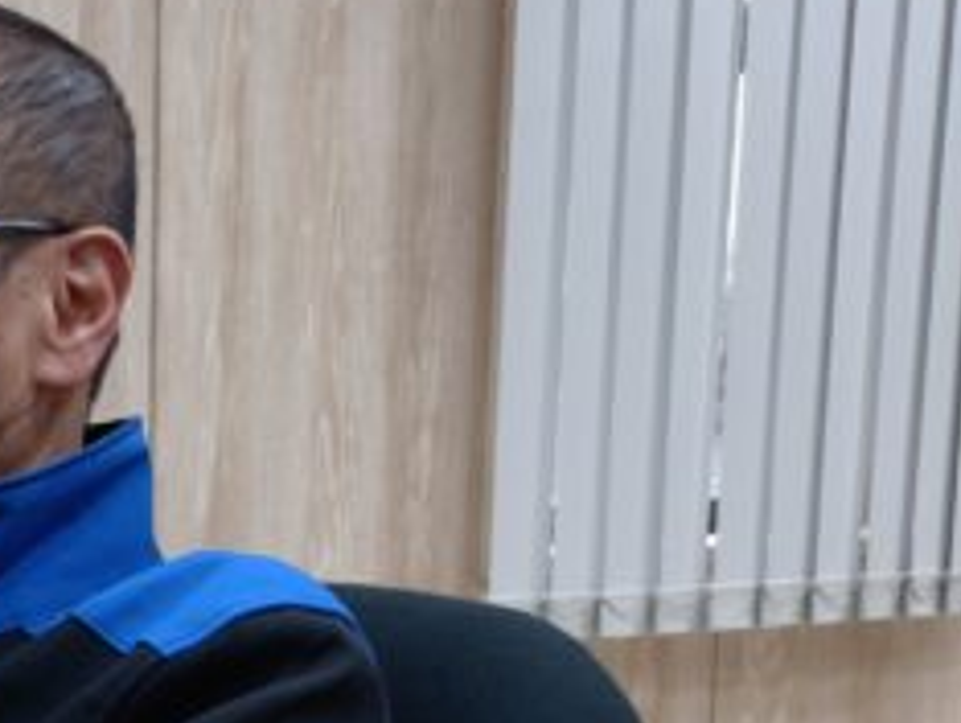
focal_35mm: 82
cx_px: -522
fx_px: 2279
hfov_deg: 20.2
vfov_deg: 17.0
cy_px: 928
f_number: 1.7
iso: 200
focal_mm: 4.7
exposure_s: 1/50
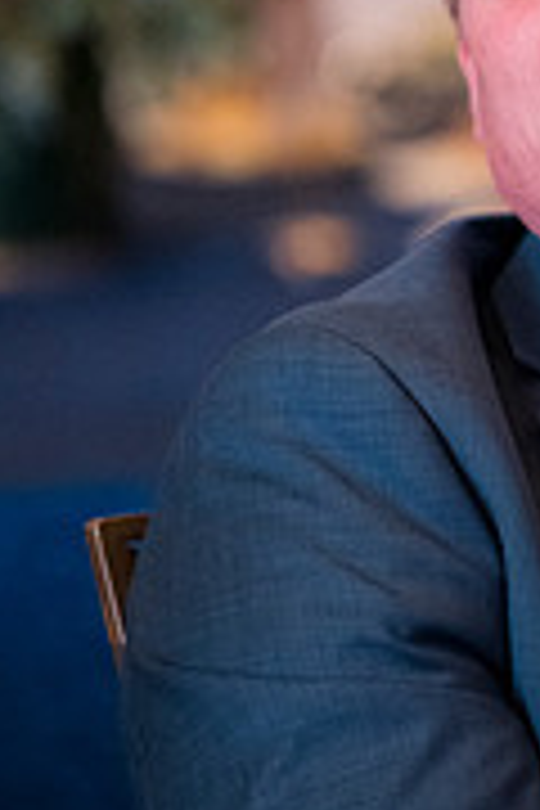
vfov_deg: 4.1
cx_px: 657
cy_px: 81
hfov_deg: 2.8
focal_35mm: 499
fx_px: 11227
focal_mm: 200
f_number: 2.8
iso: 6400
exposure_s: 1/125
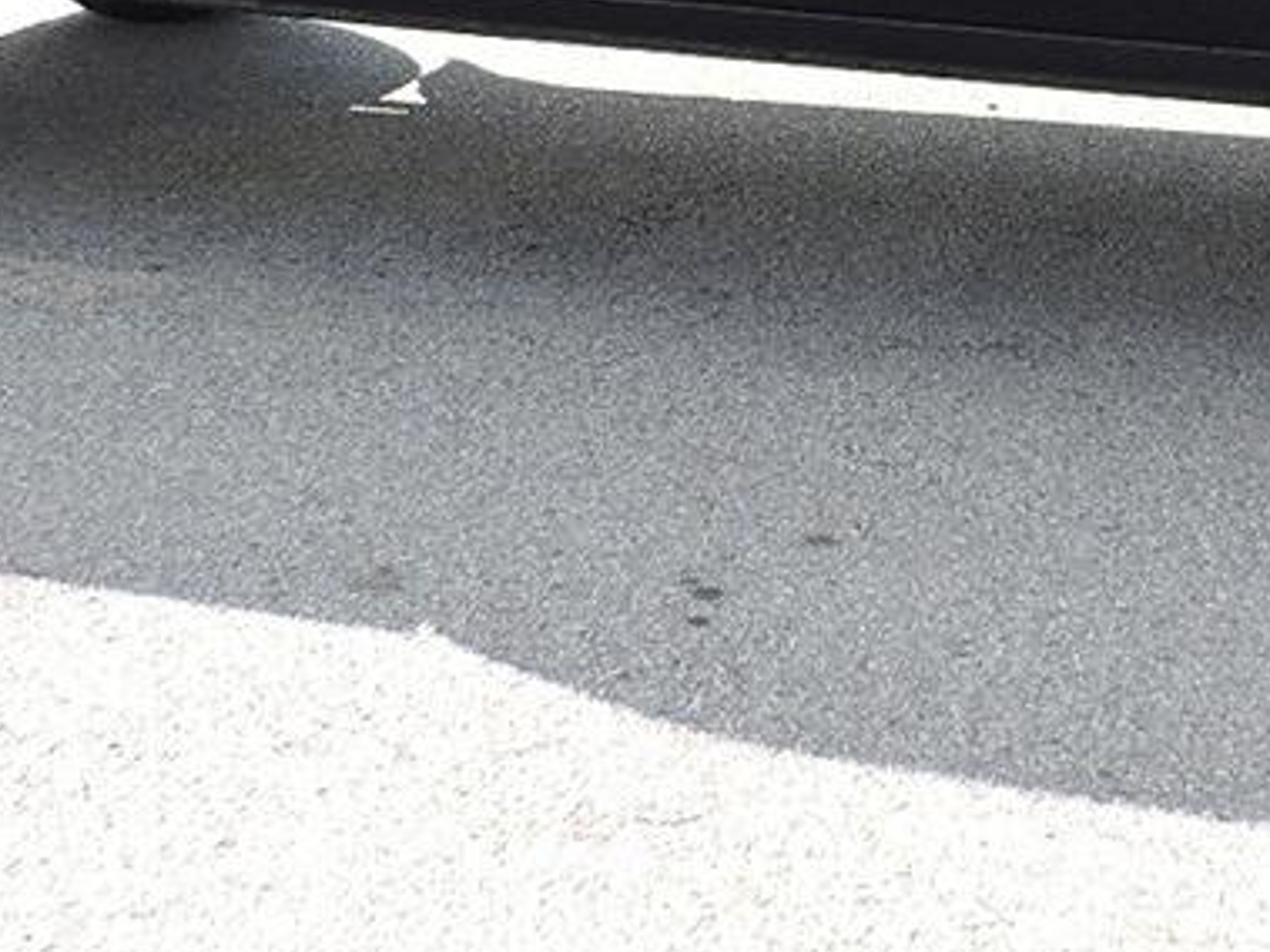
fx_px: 2971
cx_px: 911
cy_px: -204
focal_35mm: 81
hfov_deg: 23.9
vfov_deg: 17.3
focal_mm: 4.3
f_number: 3
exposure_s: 1/500
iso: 100
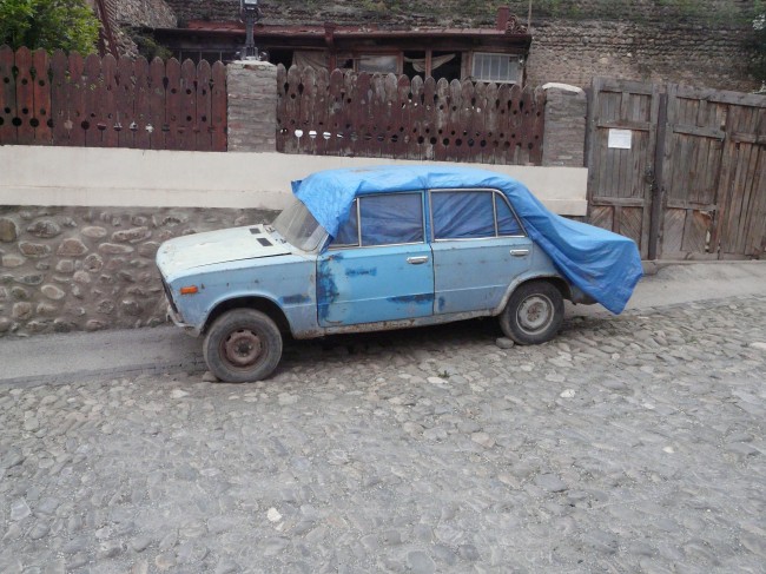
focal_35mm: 34
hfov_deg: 54.0
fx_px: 752
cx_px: 383
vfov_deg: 41.8
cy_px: 287
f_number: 2.8
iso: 400
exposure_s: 1/160
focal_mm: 5.6
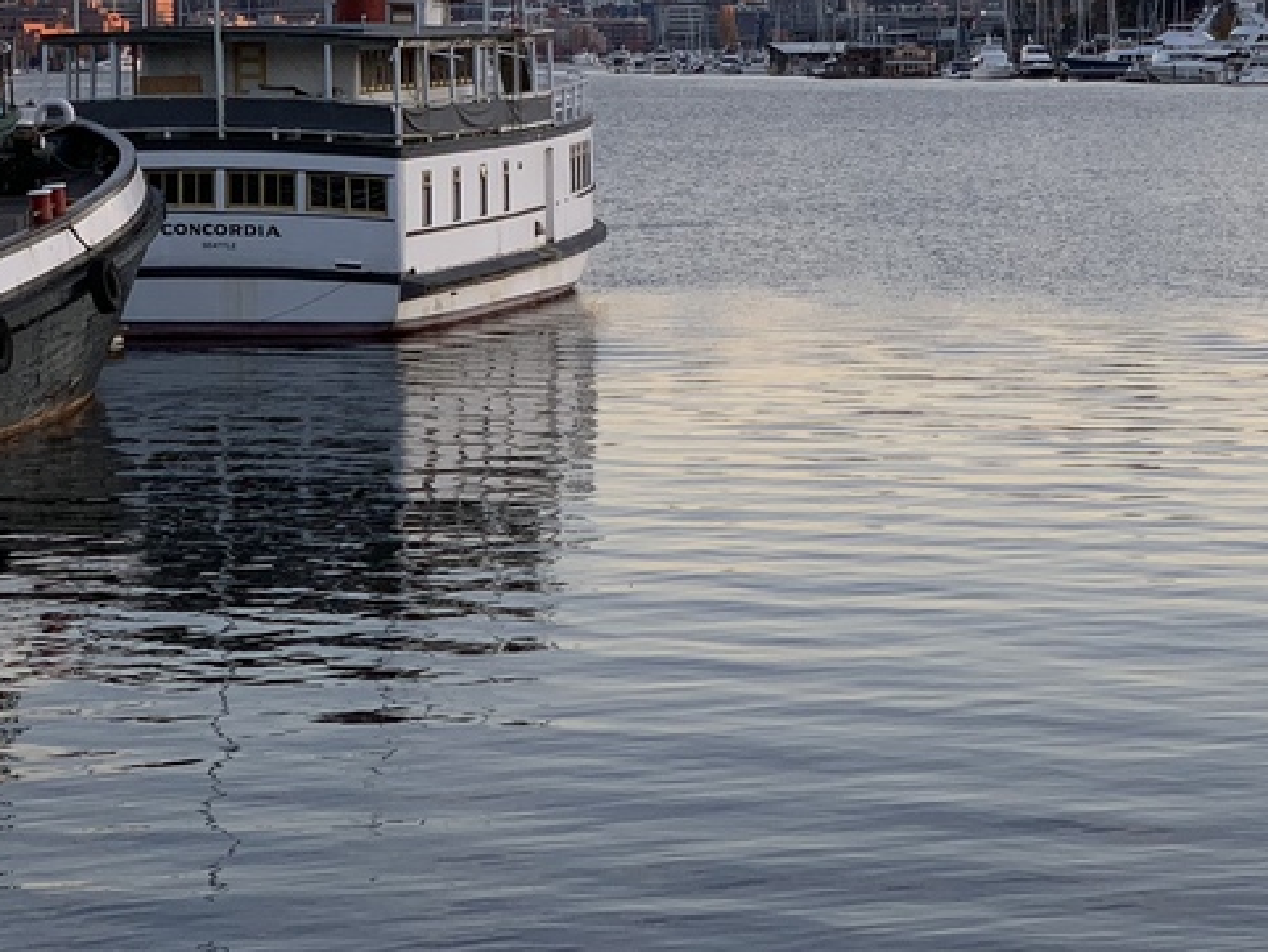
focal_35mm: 108
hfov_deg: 18.1
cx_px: 946
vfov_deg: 13.6
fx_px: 3957
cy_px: 42
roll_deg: +0.3
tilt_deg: +0.6
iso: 16
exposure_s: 1/127
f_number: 2.4
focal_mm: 6
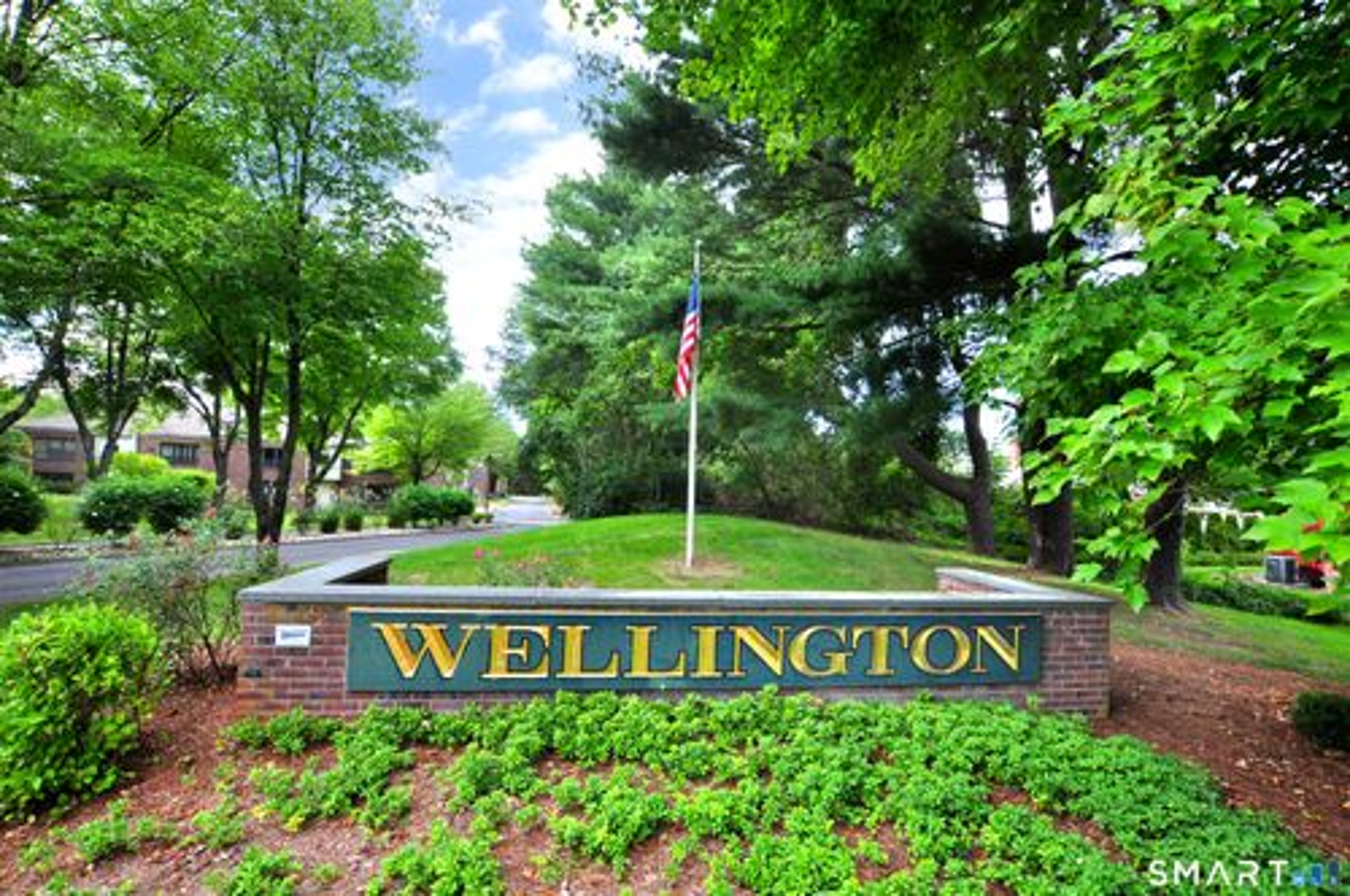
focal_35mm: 16
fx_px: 618
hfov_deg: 95.1
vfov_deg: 71.9
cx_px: 675
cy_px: 448
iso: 640
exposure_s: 1/200
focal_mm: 11
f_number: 8
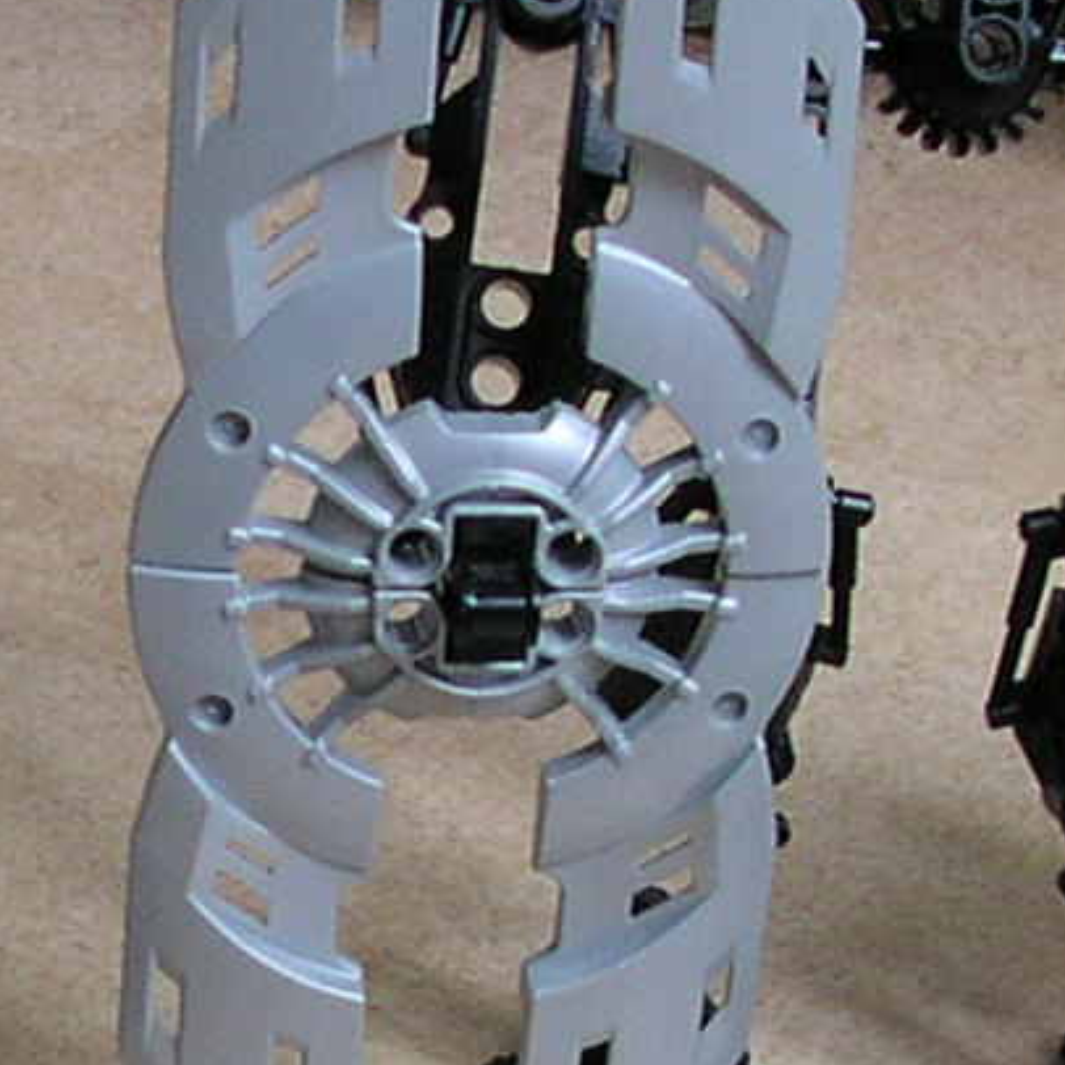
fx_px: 5743
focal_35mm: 165
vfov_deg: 10.5
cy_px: 1073
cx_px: -26
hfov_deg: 10.5
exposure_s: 1/32.4
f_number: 2.7
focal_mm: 5.6
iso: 100
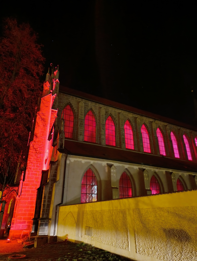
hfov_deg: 59.0
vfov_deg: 73.8
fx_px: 174
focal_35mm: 23
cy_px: 130
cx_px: 98
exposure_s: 1/10
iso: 11256
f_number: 1.65
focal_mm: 6.11
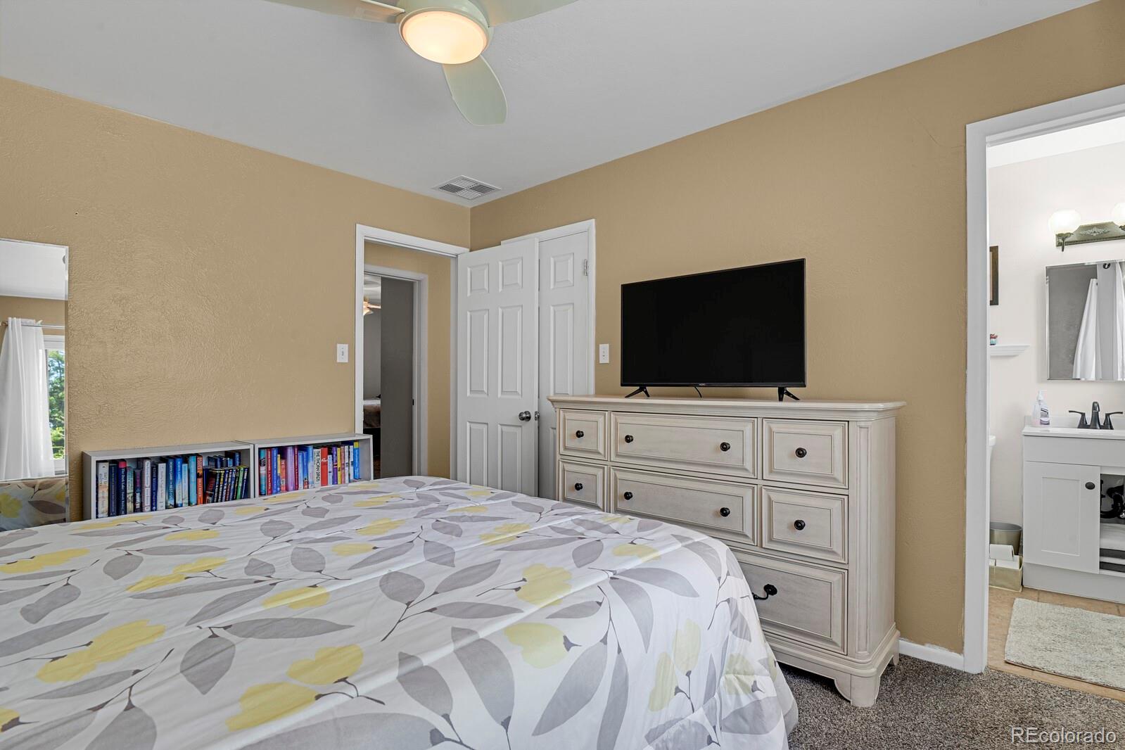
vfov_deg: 70.4
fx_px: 531
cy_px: 375
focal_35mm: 17
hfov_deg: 93.3
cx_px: 562
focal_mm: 17
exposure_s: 3
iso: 250
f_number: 8
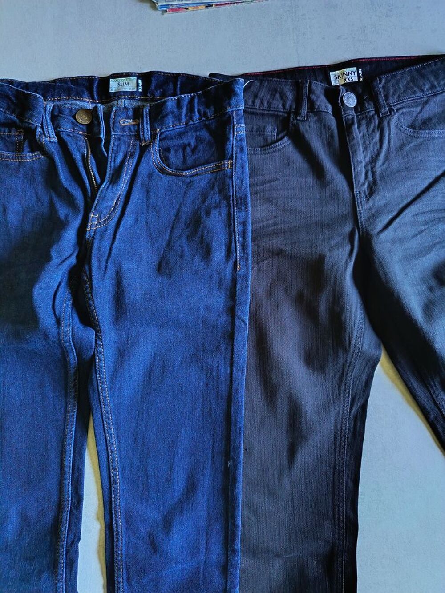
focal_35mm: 24
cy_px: 296
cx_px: 222
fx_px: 411
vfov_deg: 71.6
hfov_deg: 56.8
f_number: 1.75
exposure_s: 1/33.3
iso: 2935
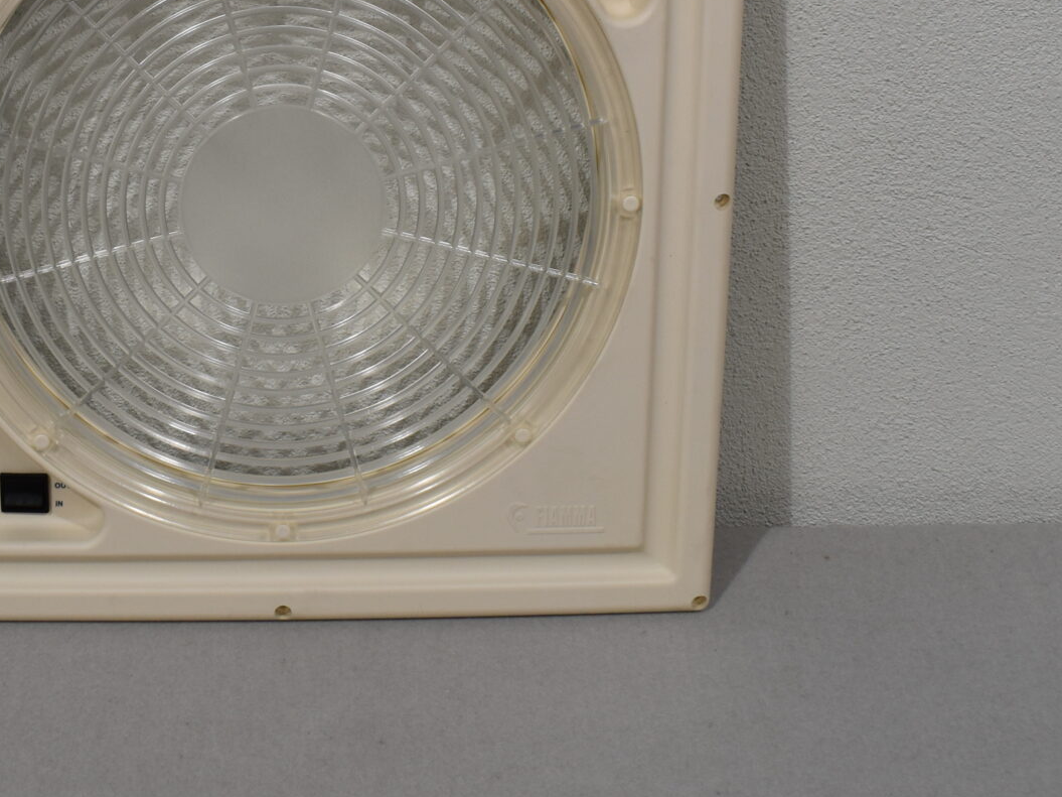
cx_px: 306
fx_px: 1933
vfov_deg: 22.8
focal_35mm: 63
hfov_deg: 30.4
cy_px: 111
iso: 250
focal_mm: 18
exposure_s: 1/125
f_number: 5.6
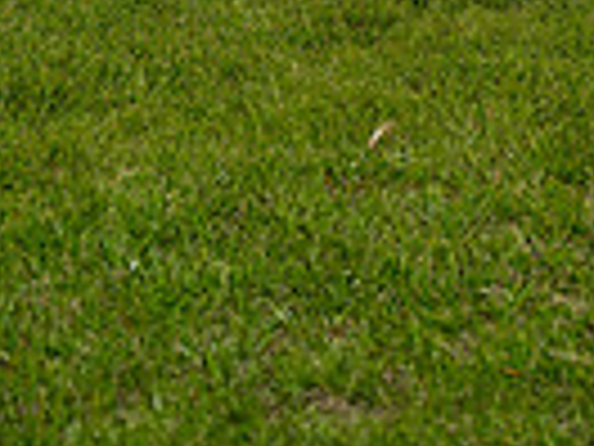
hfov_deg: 18.2
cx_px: 346
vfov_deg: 11.7
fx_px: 1853
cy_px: -550
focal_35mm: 108
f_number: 4
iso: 400
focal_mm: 33
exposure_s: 1/250
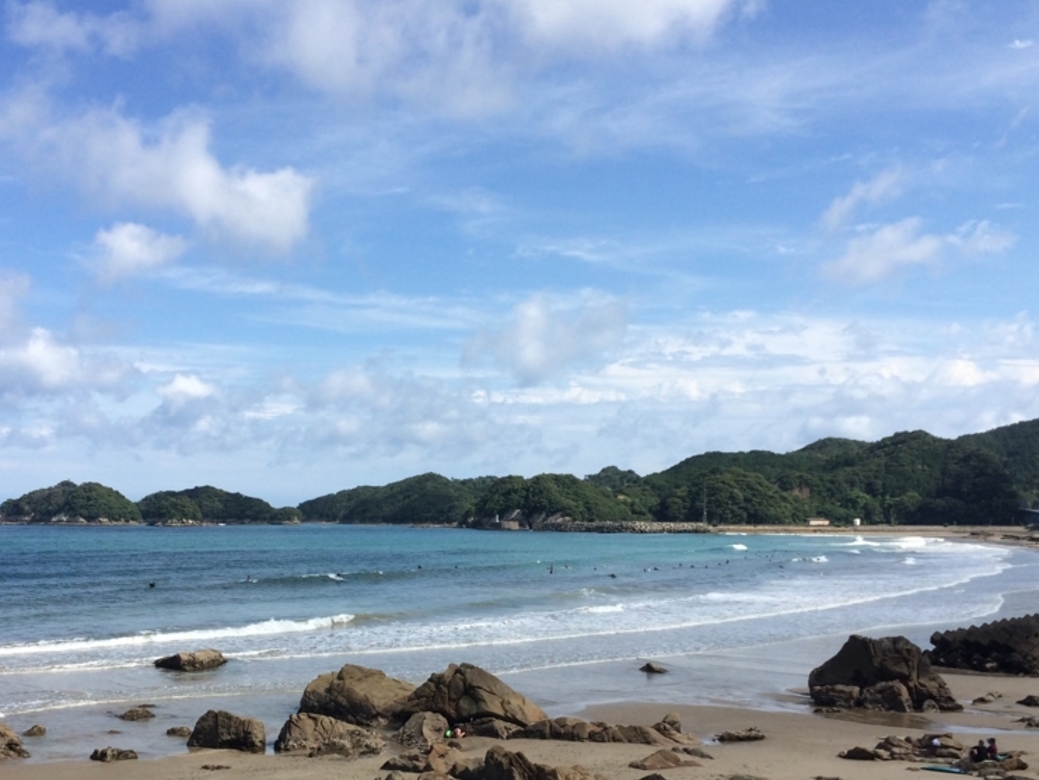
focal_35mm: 40
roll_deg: +0.3
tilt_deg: -2.8
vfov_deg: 35.6
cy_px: 527
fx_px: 1201
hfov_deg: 46.6
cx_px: 441
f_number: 2.2
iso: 32
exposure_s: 1/2283
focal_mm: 4.15
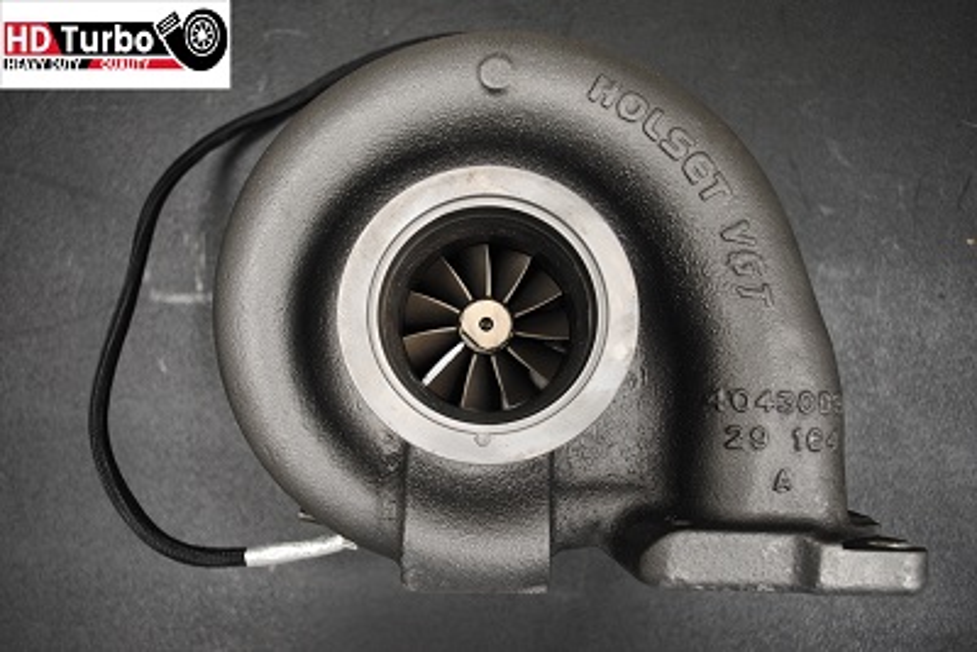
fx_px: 814
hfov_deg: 61.9
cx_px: 488
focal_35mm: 30
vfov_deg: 43.6
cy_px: 326
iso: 400
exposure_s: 1/25
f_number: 3.8
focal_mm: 20
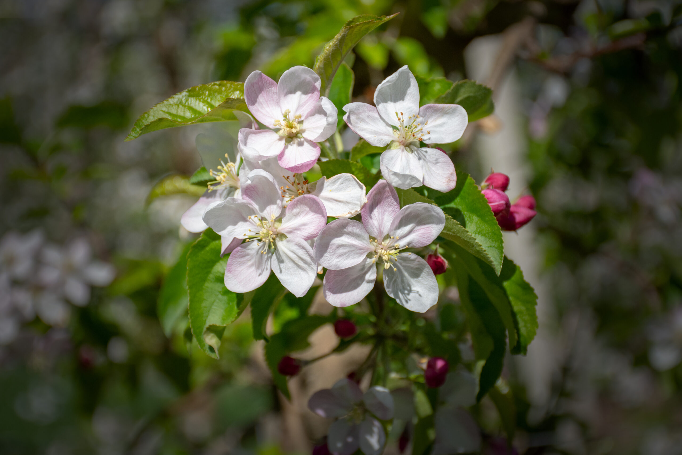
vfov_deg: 15.2
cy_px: 228
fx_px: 1705
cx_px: 341
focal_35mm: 90
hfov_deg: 22.6
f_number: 5
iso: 450
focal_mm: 60
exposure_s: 1/4000
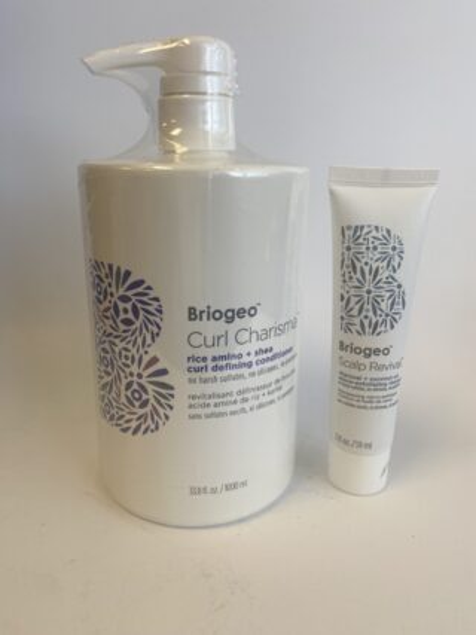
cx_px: 238
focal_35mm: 26
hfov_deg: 53.0
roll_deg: -0.1
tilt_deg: -15.9
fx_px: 477
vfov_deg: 67.3
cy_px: 318
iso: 40
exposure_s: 1/120
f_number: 1.8
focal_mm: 4.25
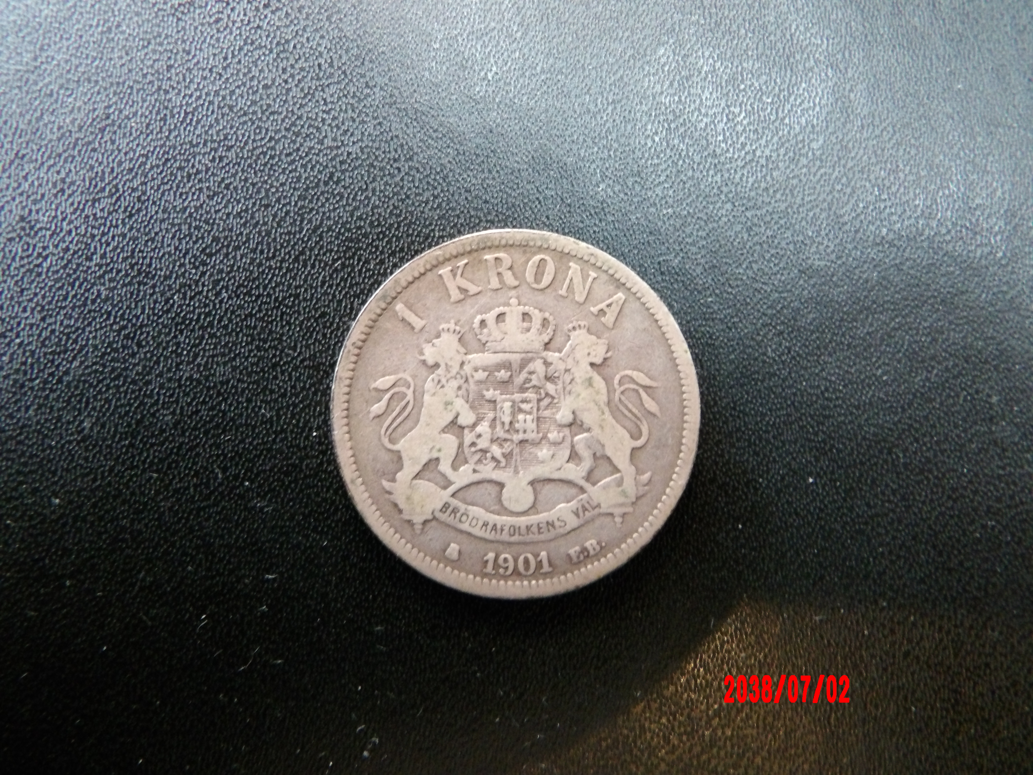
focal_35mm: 23
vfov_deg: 58.9
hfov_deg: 73.9
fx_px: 686
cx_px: 516
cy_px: 388
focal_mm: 4.2
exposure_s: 1/14
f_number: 4.1
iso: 800
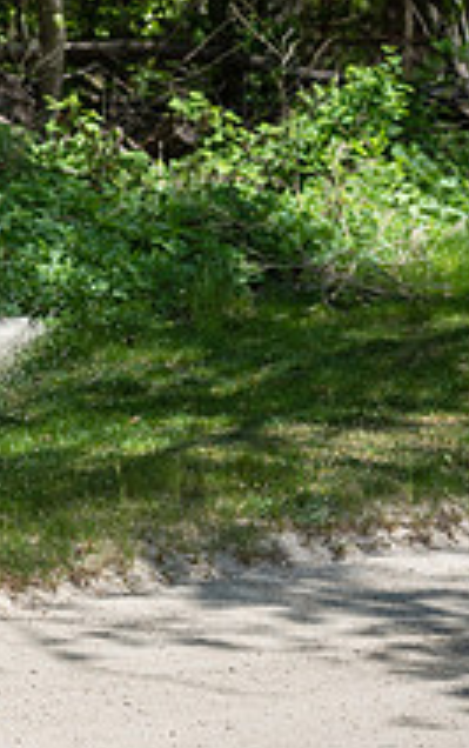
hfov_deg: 4.2
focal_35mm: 312
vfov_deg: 6.7
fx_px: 6363
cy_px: 305
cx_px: -264
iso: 100
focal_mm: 112
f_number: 3.5
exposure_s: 1/1600
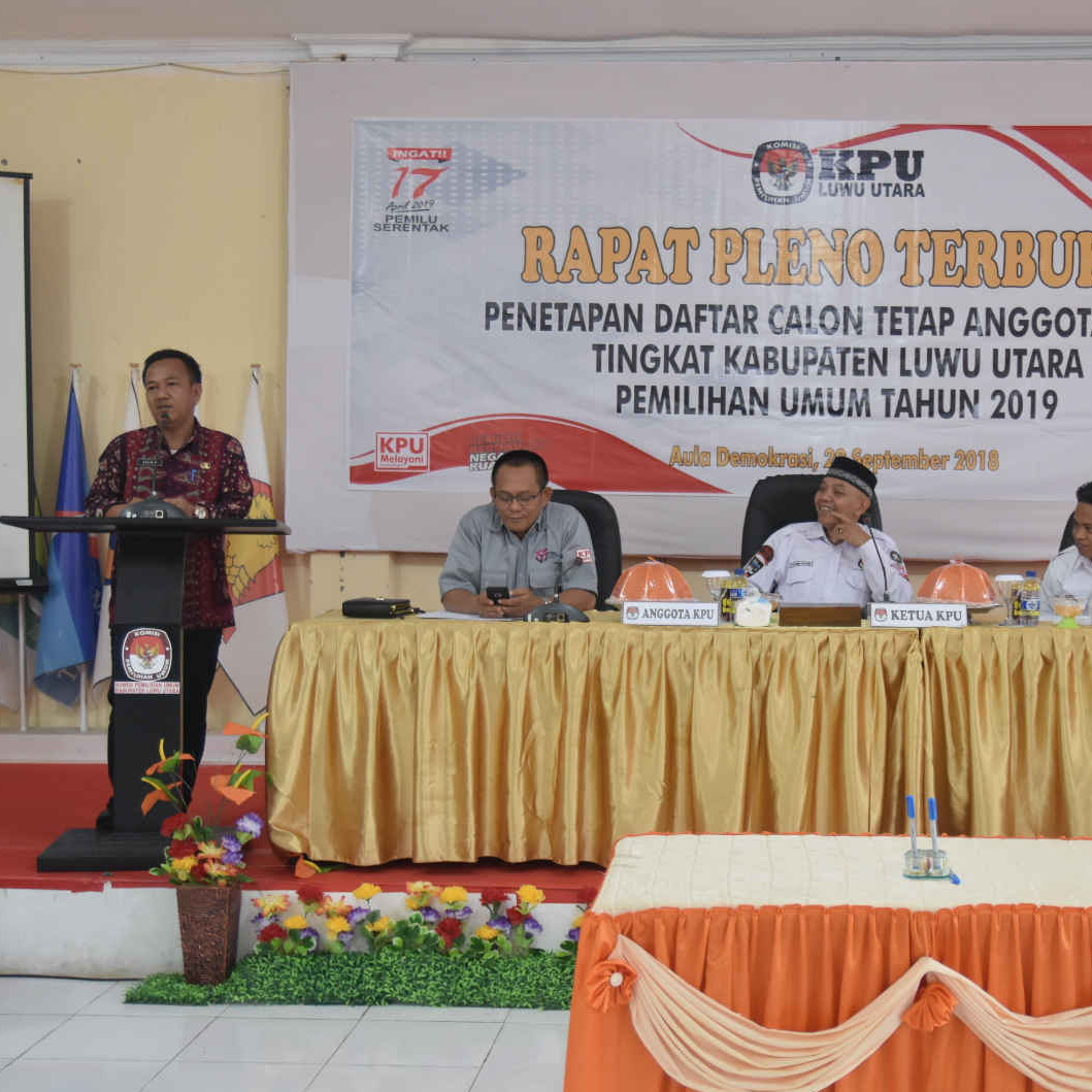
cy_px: 539
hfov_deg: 32.2
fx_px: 1879
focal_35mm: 53
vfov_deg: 32.4
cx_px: 688
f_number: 2.8
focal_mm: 27
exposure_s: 1/100
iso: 1000
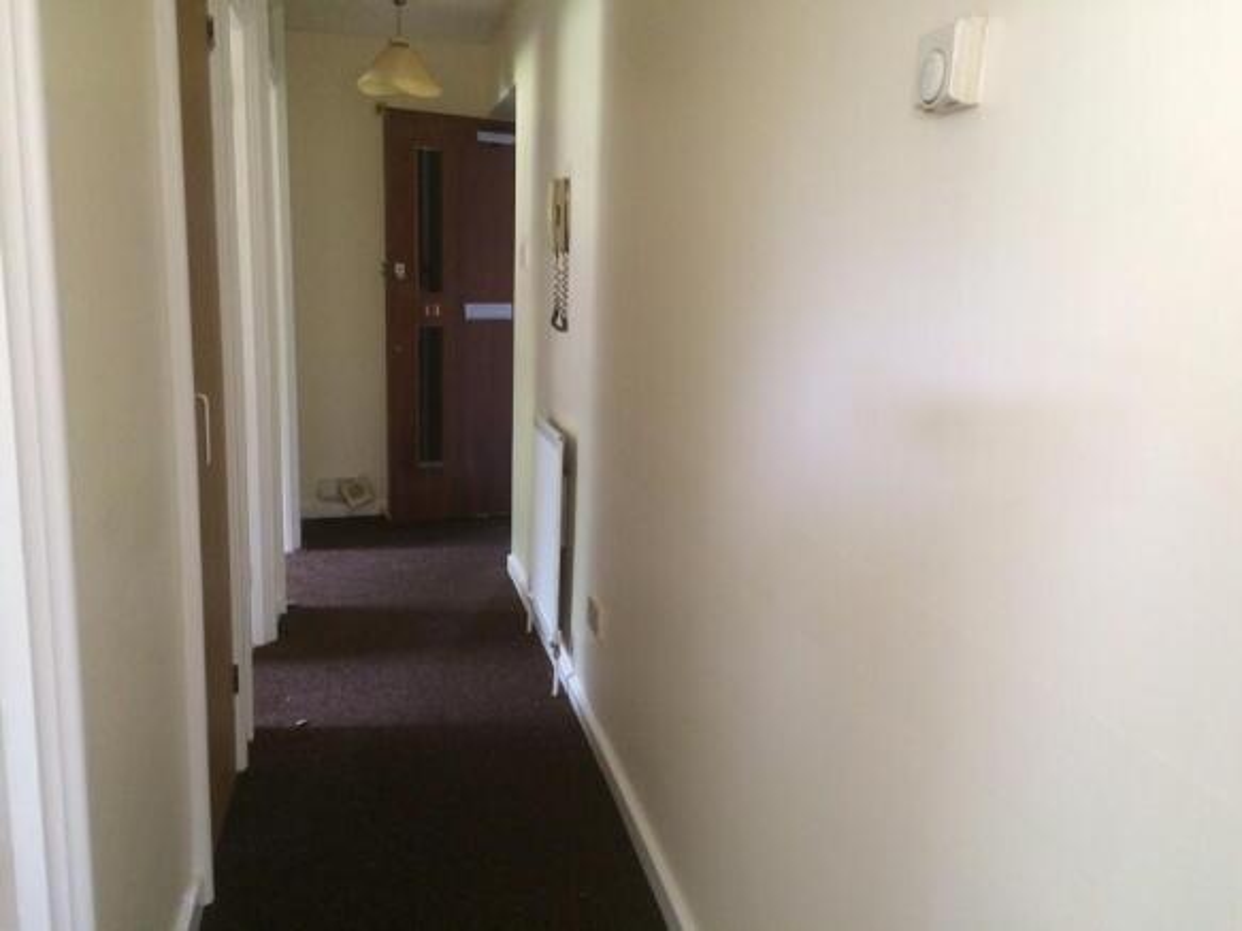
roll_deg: -1.1
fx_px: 1040
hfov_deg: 61.7
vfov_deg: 48.2
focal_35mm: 29
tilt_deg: -10.2
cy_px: 466
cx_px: 621
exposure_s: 1/20
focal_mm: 4.15
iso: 320
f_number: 2.2
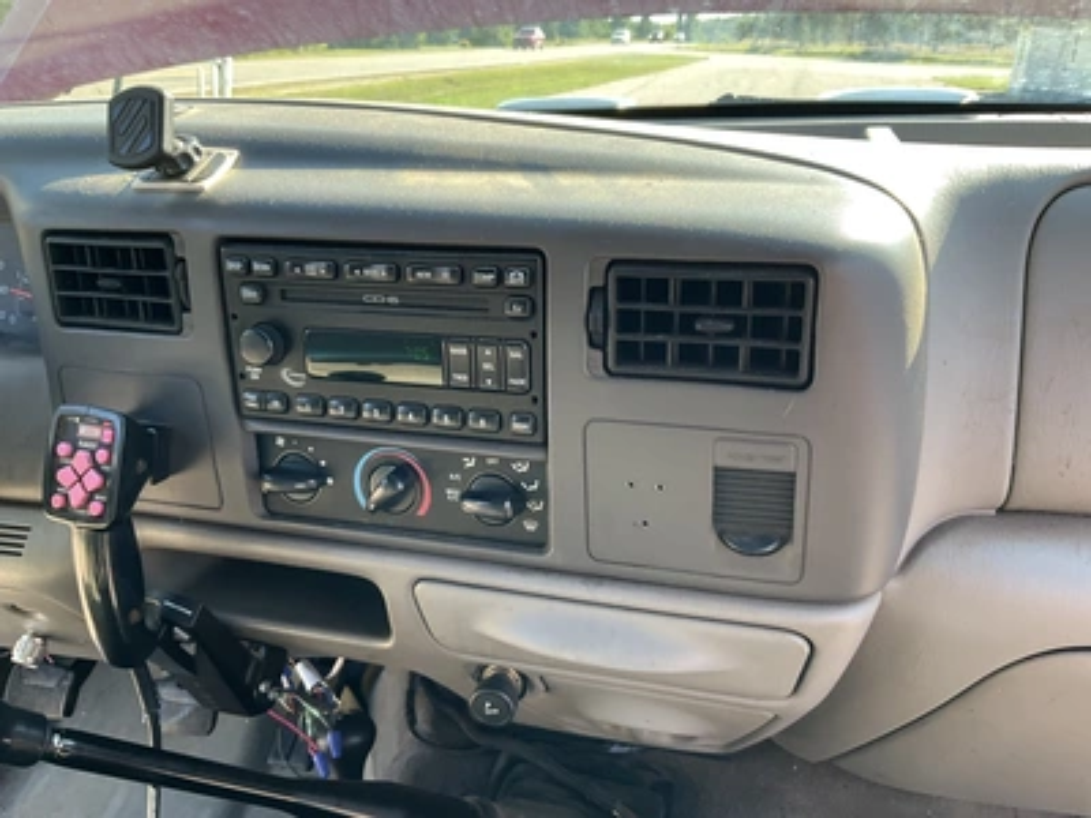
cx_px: 546
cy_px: 409
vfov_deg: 48.2
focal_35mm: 29
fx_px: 914
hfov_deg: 61.7
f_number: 1.8
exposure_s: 1/122
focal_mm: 3
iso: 32
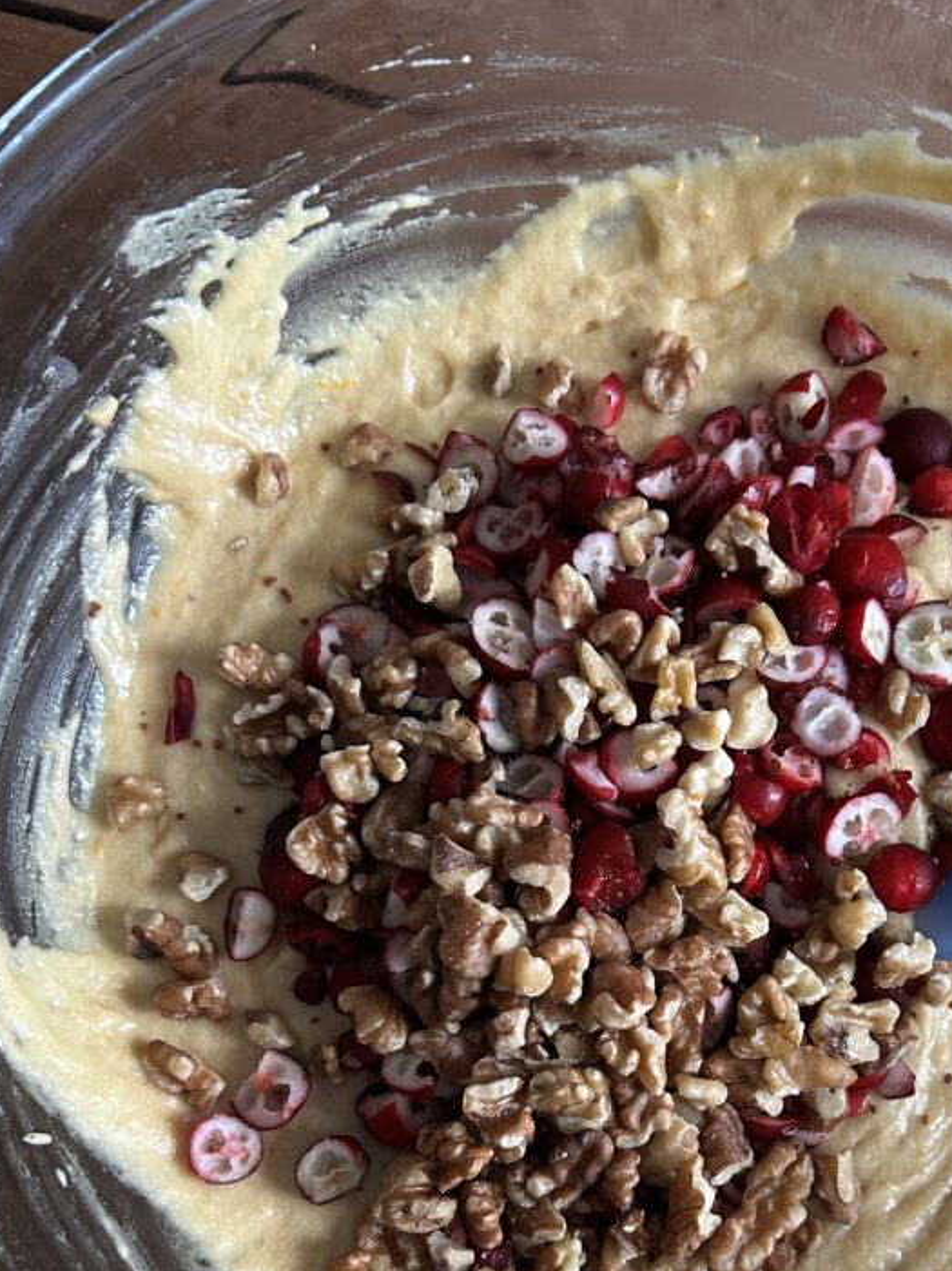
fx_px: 1395
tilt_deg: -83.8
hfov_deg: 37.5
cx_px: 597
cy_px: 870
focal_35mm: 38
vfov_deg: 48.0
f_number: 1.5
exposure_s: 1/60
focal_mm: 5.7
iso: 320
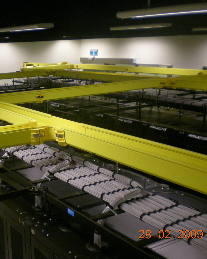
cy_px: 131
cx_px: 43
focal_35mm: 50
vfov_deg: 37.3
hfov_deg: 29.6
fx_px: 383
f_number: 3.1
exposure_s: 1/34.1
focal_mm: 6.3
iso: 200
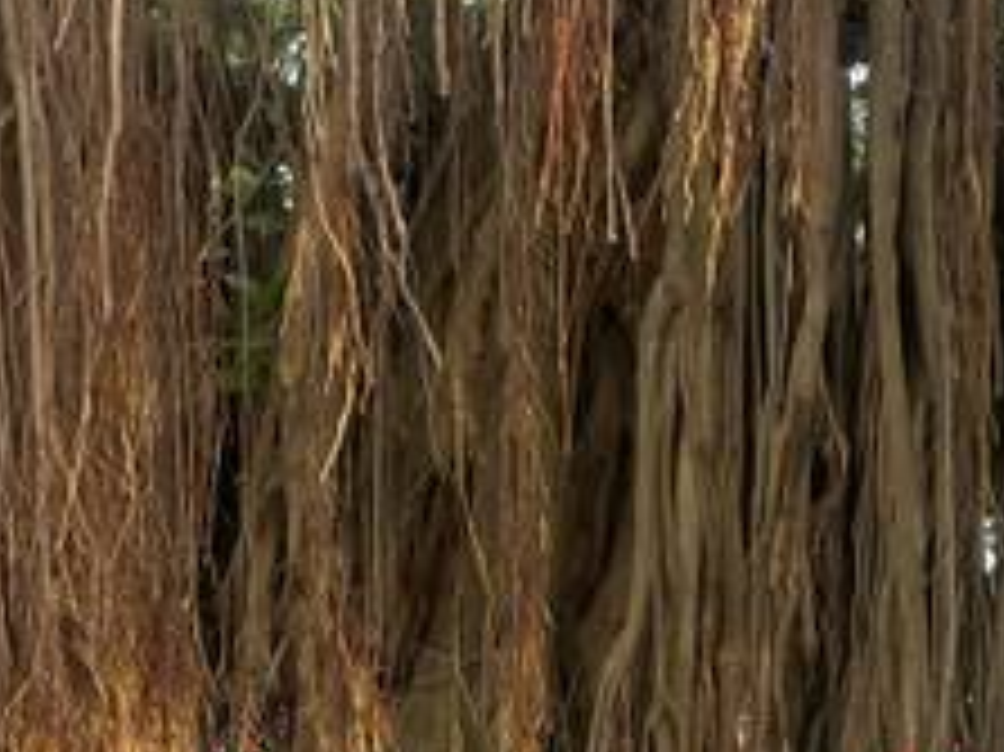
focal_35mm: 84
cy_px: 729
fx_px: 2435
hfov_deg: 23.2
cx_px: 306
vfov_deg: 17.2
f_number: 1.6
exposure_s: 1/121
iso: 100
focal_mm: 5.1
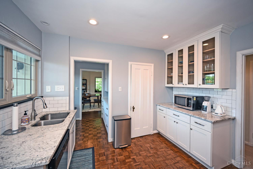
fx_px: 98
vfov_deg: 81.2
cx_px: 126
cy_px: 84
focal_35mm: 14
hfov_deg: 104.3
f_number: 4
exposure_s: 1/60
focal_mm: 14
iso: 450
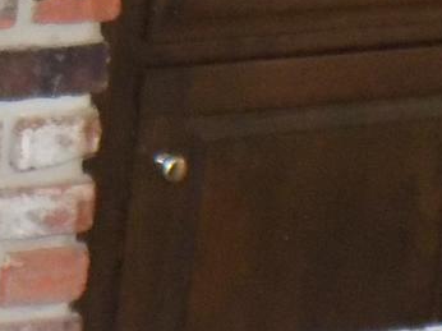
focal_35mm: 219
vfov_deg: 6.7
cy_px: -179
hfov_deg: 8.3
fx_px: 2794
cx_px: -624
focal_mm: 6.6
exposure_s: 1/30
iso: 450
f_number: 3.5
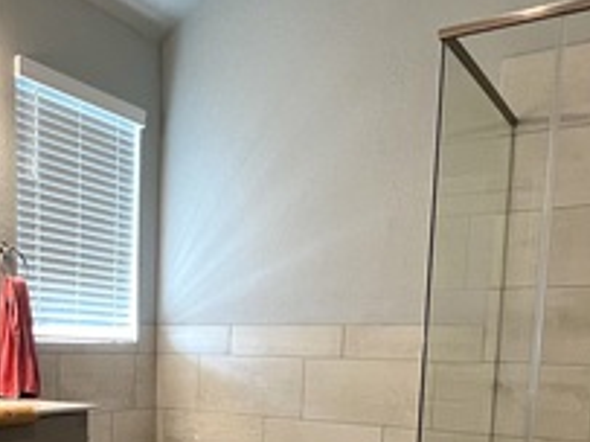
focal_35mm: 41
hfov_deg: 43.9
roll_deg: -1.3
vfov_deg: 32.5
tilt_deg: -6.6
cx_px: 128
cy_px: 436
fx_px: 698
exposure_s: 1/120
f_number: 1.8
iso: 160
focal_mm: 1.57
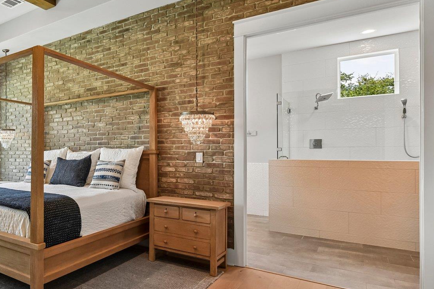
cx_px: 36
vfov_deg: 49.5
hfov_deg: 58.4
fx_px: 313
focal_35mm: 26
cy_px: 156
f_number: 8
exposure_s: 1/15
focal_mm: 14
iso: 125
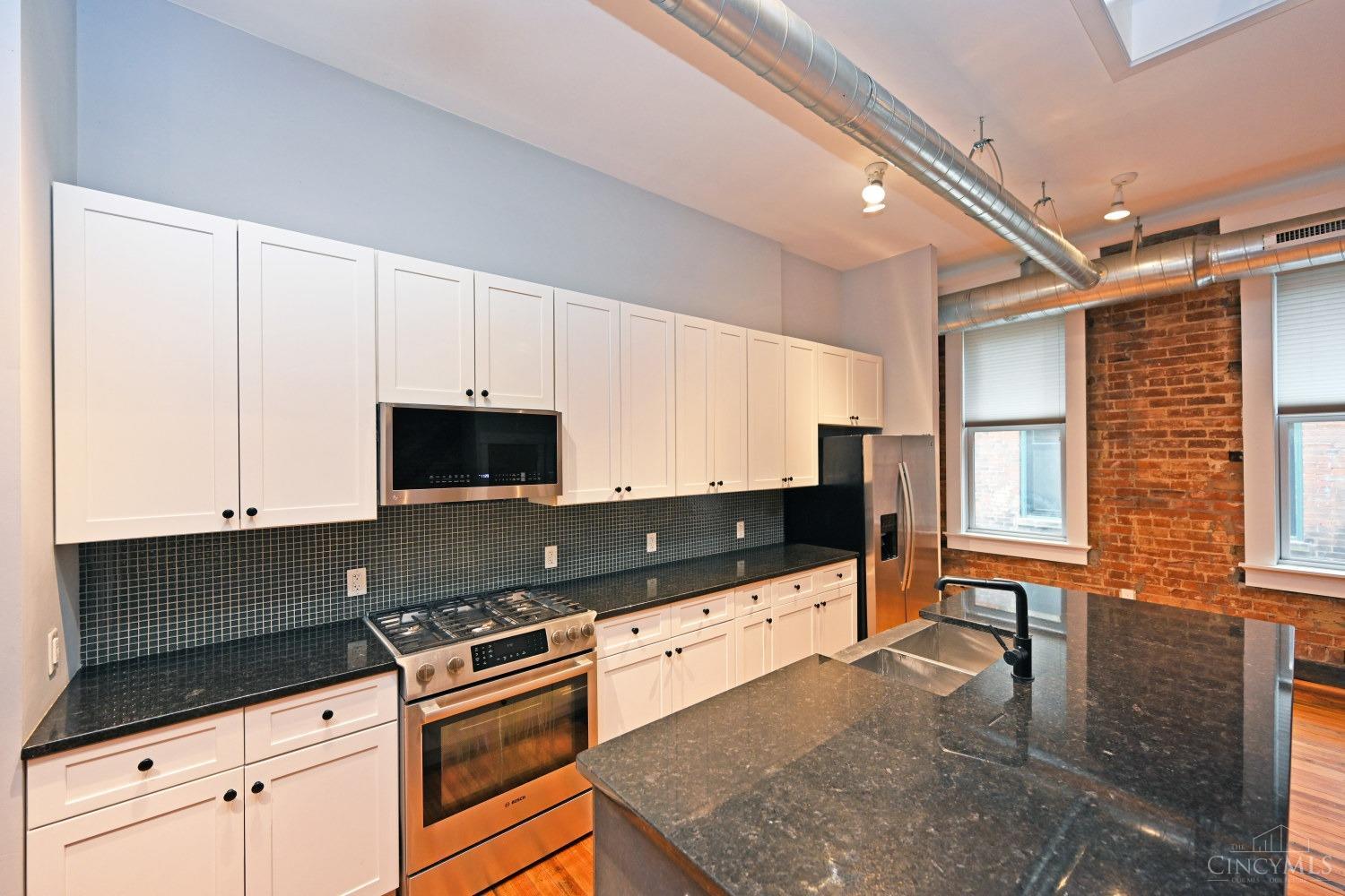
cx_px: 672
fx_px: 523
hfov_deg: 104.3
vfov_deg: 81.2
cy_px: 448
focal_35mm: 14
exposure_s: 1/60
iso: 450
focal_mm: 14
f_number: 4
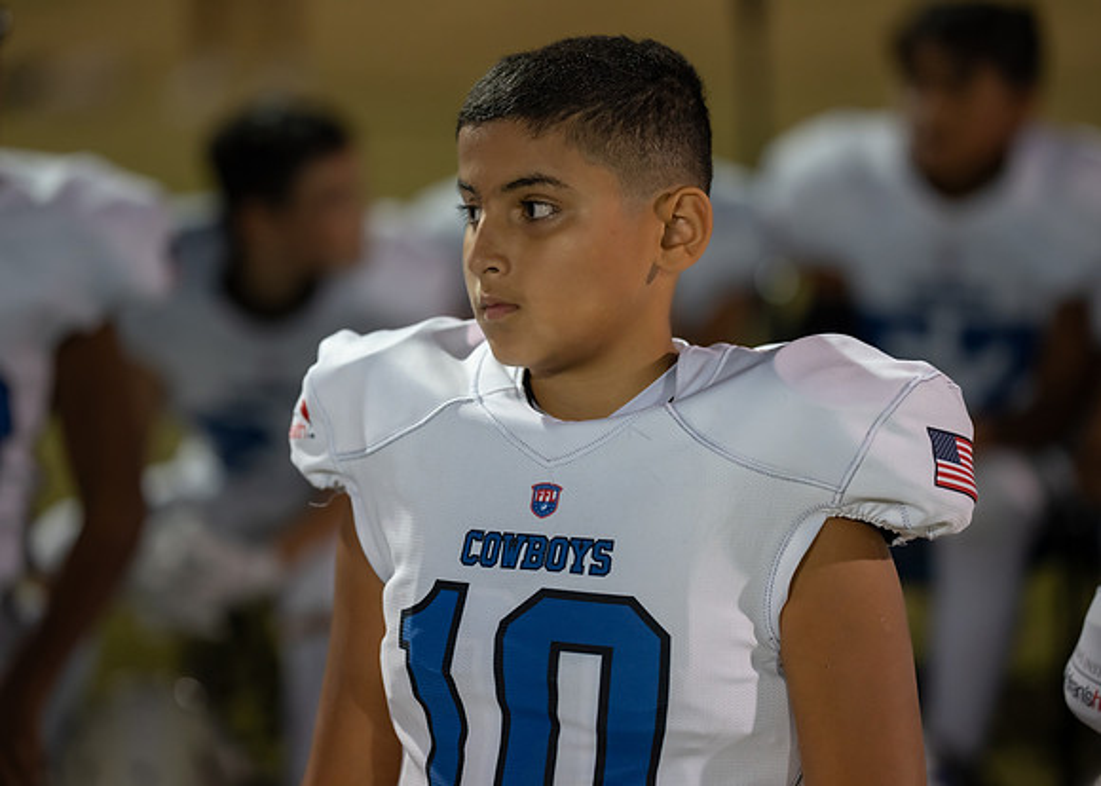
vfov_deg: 9.5
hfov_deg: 13.2
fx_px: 4751
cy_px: 365
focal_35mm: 152
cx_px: 580
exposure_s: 1/400
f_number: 1.8
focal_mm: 135
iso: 1600
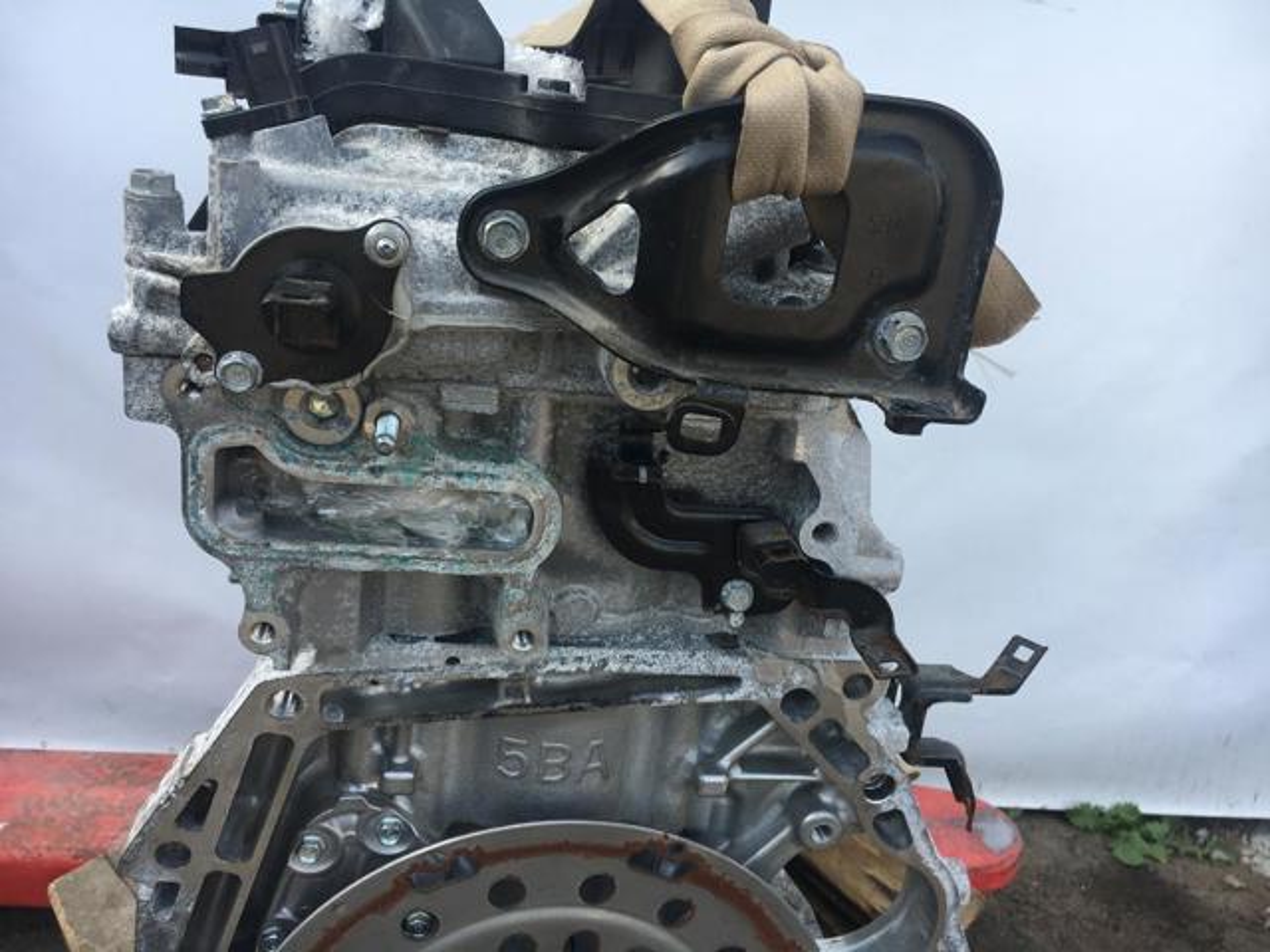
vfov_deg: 48.2
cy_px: 476
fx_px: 1064
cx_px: 635
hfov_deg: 61.7
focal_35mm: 29
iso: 25
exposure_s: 1/324
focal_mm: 4.15
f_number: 2.2
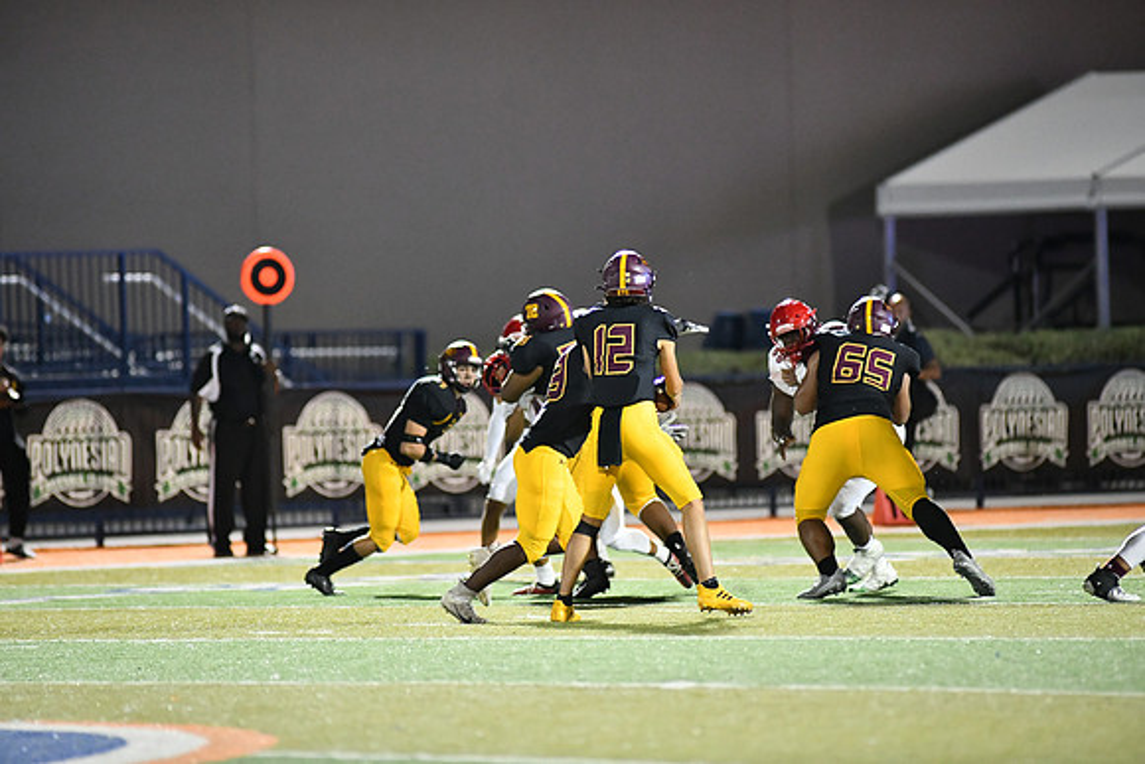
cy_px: 382
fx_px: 9543
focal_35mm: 300
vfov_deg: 4.6
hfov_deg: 6.9
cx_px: 572
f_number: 2.8
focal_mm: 300
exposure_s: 1/1000
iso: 7200
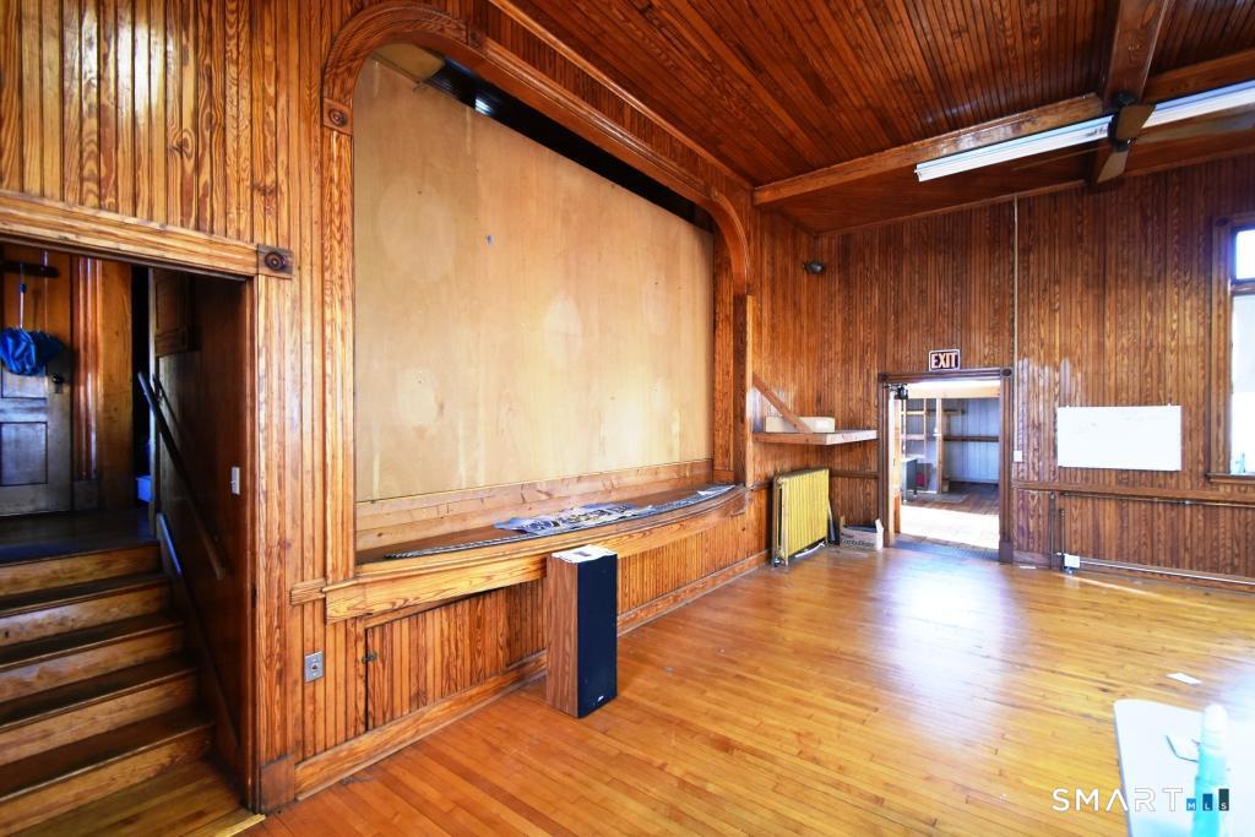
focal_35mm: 15
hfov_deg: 100.4
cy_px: 418
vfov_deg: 77.3
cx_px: 628
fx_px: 523
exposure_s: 1/15
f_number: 4.5
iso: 1100
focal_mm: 10
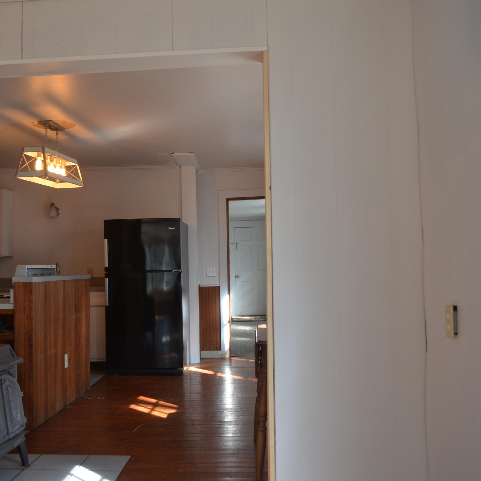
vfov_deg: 42.8
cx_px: 205
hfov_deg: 42.7
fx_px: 613
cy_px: 240
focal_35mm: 39
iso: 400
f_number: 4.5
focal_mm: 20
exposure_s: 1/80
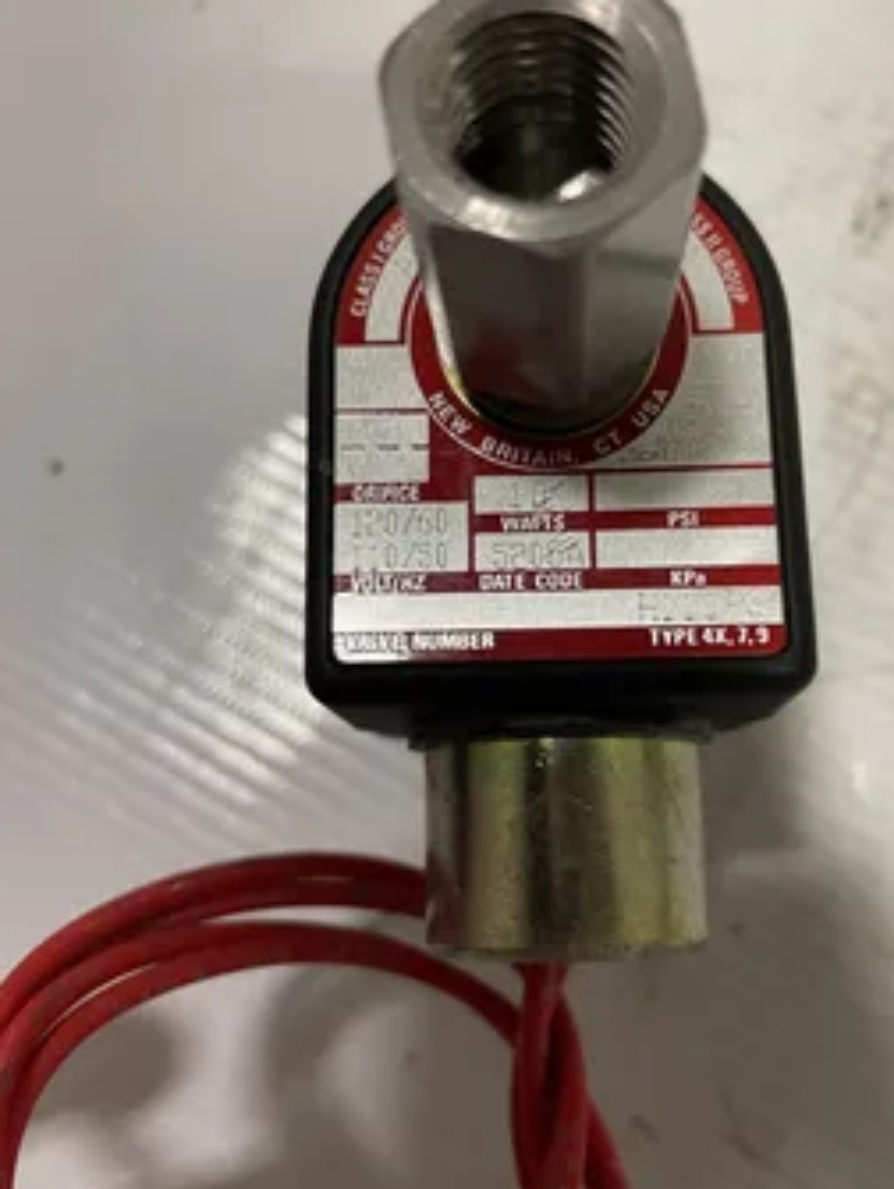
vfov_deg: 58.3
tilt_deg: -78.0
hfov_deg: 45.4
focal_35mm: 31
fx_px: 1065
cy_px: 589
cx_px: 504
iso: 160
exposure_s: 1/60
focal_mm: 4.2
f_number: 1.6
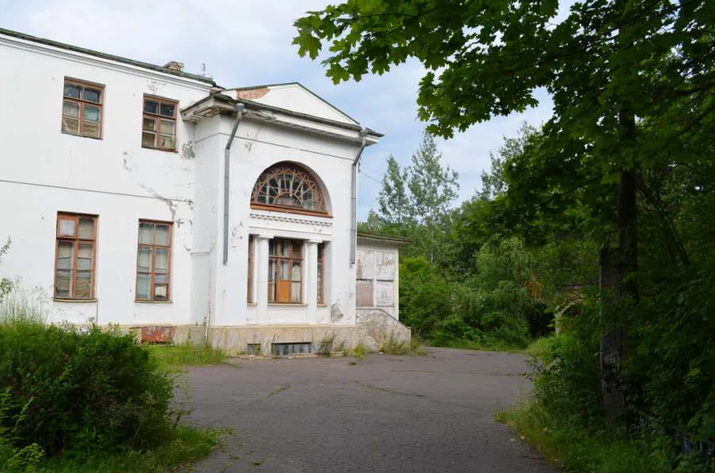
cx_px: 317
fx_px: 674
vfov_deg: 38.7
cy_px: 246
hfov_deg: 55.8
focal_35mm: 34
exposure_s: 1/250
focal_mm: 20
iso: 125
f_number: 8
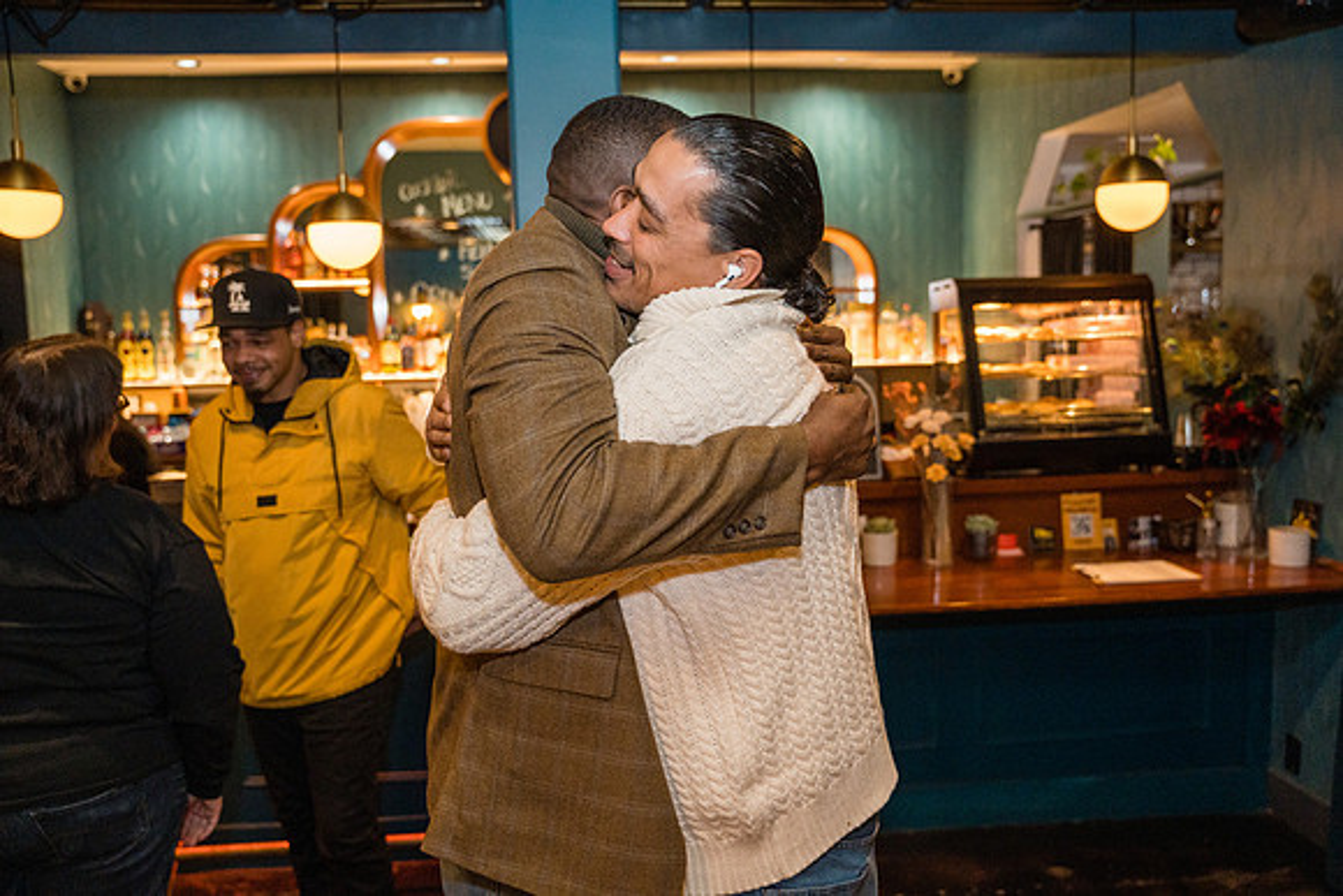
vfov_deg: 42.0
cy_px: 448
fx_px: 1168
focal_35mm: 31
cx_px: 672
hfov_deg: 59.8
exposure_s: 1/125
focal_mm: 31.3
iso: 3200
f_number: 2.8
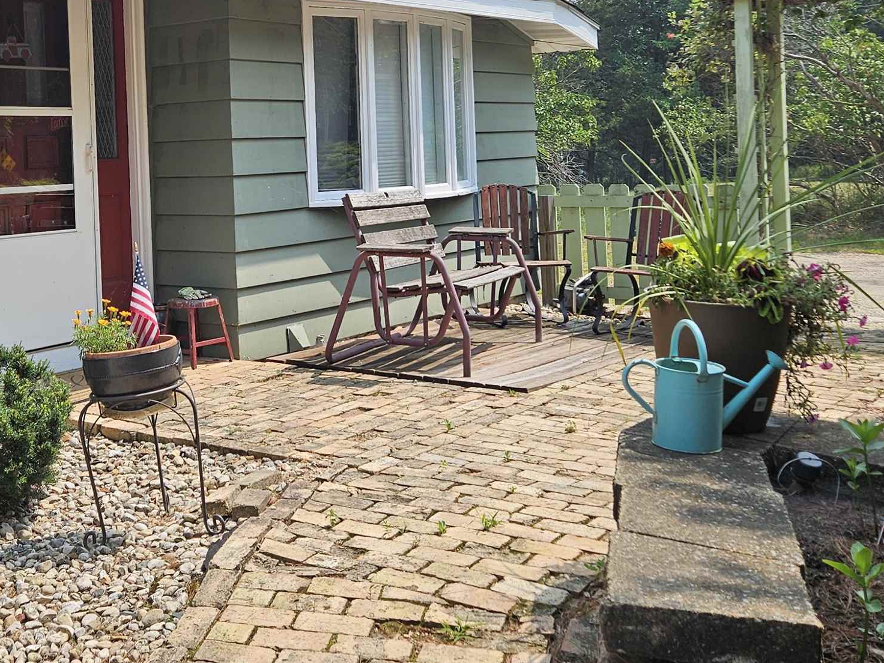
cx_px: 267
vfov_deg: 29.8
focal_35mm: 48
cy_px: 178
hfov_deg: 39.0
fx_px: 1226
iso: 25
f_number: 1.8
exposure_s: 1/1809
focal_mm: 5.4
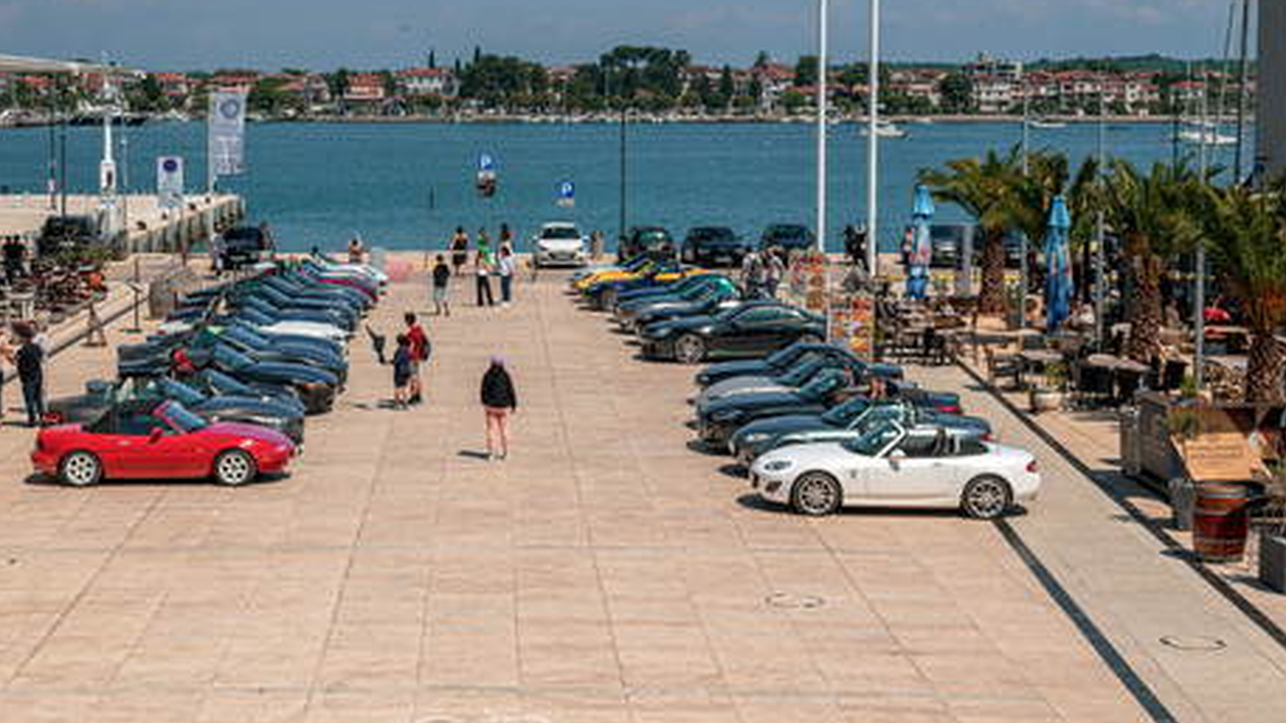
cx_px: 484
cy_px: 283
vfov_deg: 18.2
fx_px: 2250
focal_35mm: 66
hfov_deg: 31.8
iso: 100
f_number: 10
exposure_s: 1/200
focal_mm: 30
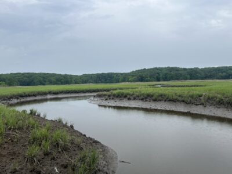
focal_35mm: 26
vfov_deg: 53.1
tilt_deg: -1.9
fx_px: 174
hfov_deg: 67.3
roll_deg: +1.3
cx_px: 116
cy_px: 87
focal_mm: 5.7
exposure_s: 1/3831
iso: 50
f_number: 1.5
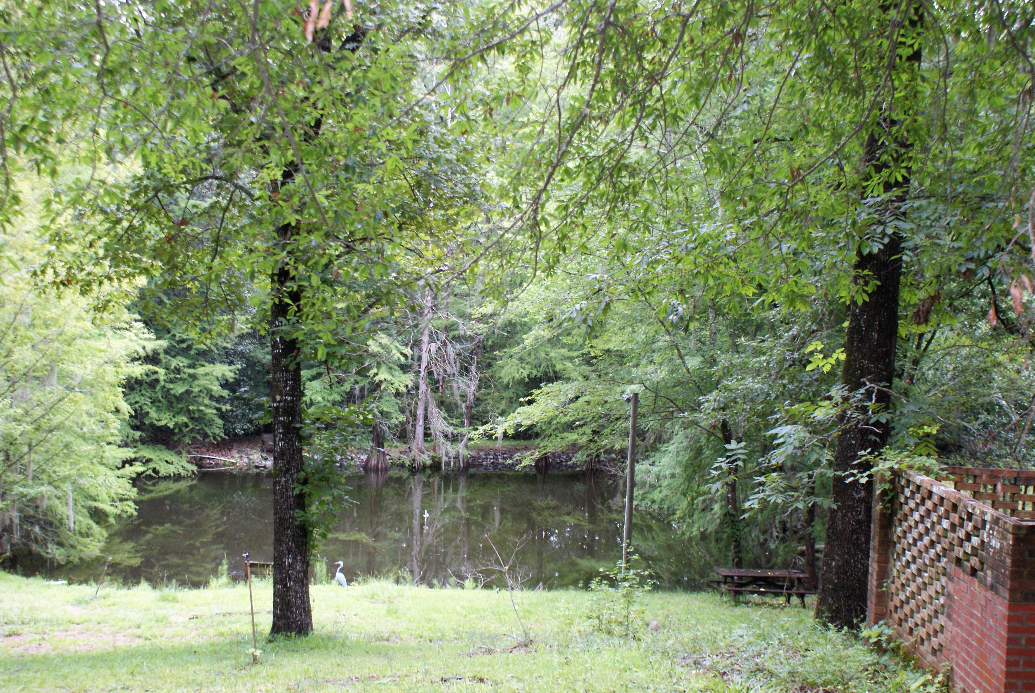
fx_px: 1209
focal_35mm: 42
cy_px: 346
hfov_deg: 46.4
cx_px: 518
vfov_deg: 32.0
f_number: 4.5
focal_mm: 28
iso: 320
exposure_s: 1/80
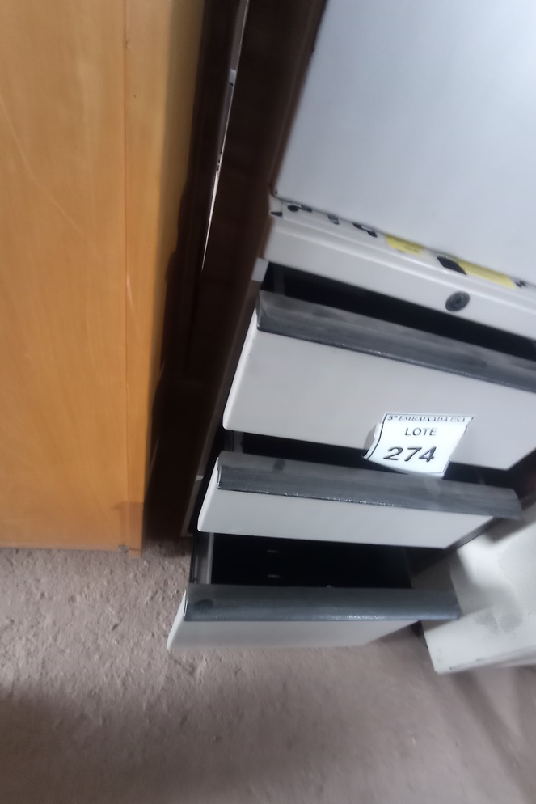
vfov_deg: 61.9
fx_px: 670
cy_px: 408
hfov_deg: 43.6
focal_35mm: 30
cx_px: 288
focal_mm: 1.65
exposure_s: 1/24
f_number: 2.2
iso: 623
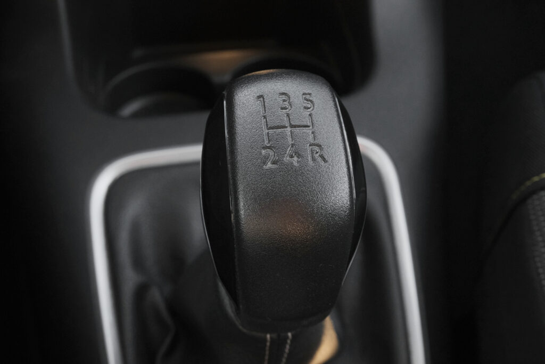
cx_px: 272
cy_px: 182
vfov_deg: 25.1
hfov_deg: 36.9
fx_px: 818
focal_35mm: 54
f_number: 9
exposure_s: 1/50
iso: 2000
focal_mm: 36.3
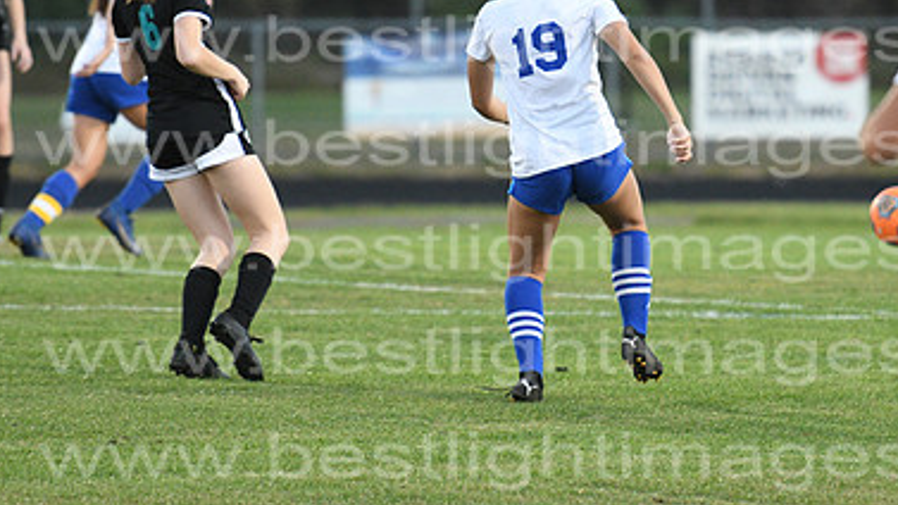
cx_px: 581
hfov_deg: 4.6
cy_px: 96
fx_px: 11234
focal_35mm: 472
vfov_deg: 2.6
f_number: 2.8
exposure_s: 1/800
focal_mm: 195
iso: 2200
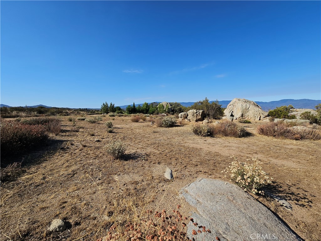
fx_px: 121
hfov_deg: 106.2
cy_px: 120
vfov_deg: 89.9
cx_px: 160
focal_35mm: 13
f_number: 2.2
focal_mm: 2.2
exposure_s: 1/2929
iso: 50
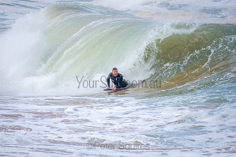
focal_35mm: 750
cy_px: 78
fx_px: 4918
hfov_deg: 2.7
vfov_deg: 1.8
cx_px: 118
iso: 250
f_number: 5.6
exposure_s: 1/1250
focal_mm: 500
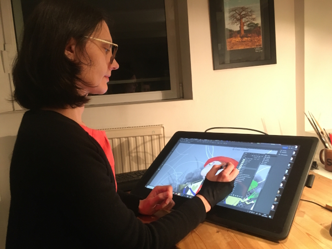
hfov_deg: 61.7
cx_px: 166
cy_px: 124
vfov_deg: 48.2
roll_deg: +3.3
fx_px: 278
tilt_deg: -7.4
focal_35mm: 29
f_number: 2.2
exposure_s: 1/20
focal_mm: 4.15
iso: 200
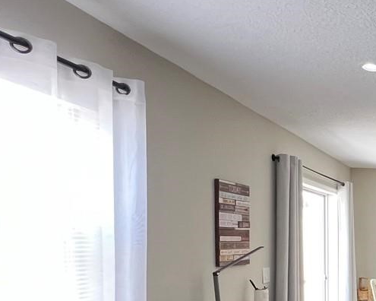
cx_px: 555
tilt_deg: -3.1
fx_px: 456
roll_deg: -0.9
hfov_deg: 29.1
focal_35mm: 41
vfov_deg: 34.5
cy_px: 271
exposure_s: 1/120
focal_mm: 1.57
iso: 200
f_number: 1.8
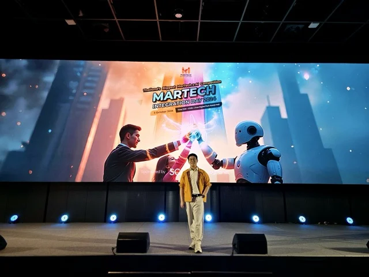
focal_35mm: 23
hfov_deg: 73.9
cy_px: 138
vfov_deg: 58.9
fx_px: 245
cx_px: 184
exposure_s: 1/100
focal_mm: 5.4
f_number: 1.8
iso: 40
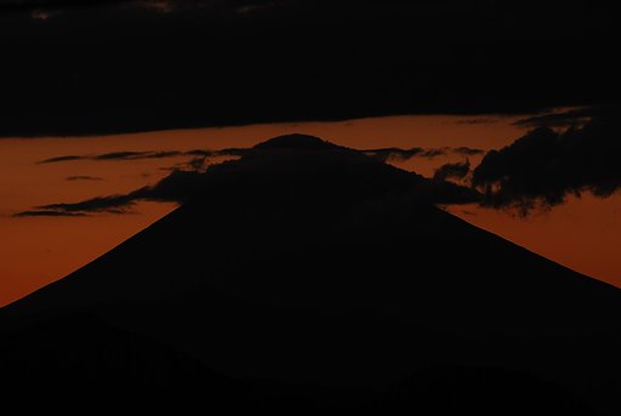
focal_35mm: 248
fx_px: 4275
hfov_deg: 8.3
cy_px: 208
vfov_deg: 5.6
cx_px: 310
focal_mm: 165
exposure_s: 1/10
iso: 100
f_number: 9
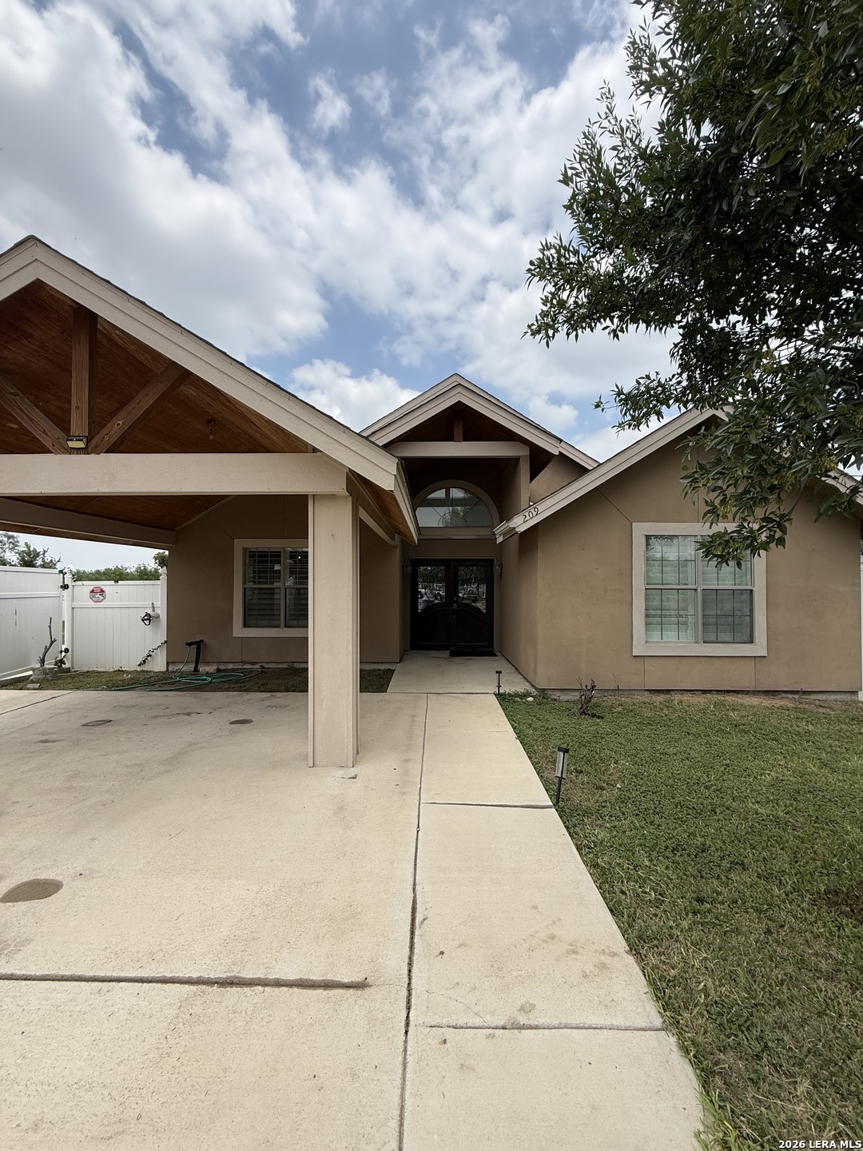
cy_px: 576
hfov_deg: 85.7
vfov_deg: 102.1
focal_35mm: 14
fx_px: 465
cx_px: 432
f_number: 2.2
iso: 50
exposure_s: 1/1961
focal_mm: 2.22
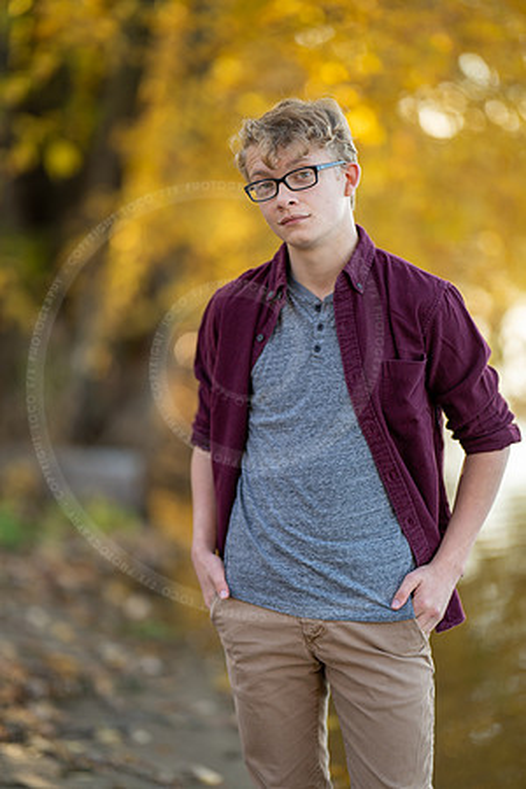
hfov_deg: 16.1
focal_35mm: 85
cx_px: 263
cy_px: 394
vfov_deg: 23.9
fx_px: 1863
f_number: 1.2
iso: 125
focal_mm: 85
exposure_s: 1/1250
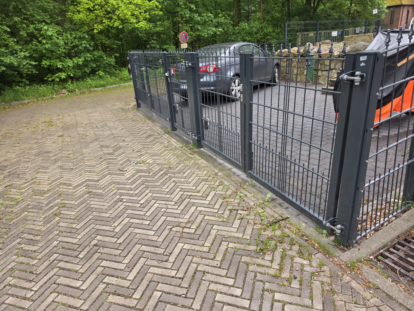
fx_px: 275
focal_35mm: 23
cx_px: 207
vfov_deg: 58.9
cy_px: 156
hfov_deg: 73.9
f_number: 1.4
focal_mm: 6.5
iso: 40
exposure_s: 1/180
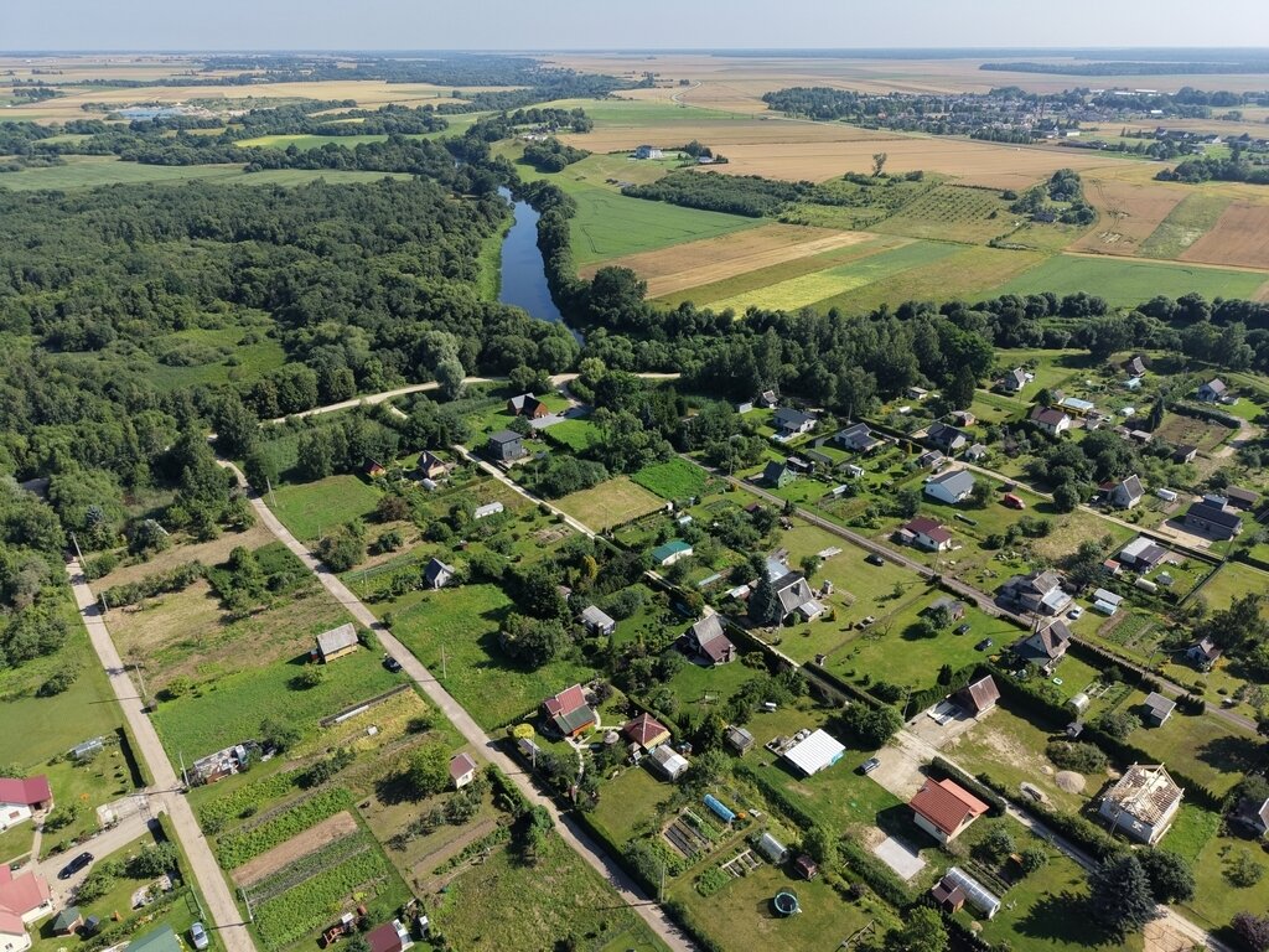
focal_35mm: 24
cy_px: 476
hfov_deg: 71.6
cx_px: 634
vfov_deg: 56.8
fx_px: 880
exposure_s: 1/4000
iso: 240
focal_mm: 8.67
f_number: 1.8
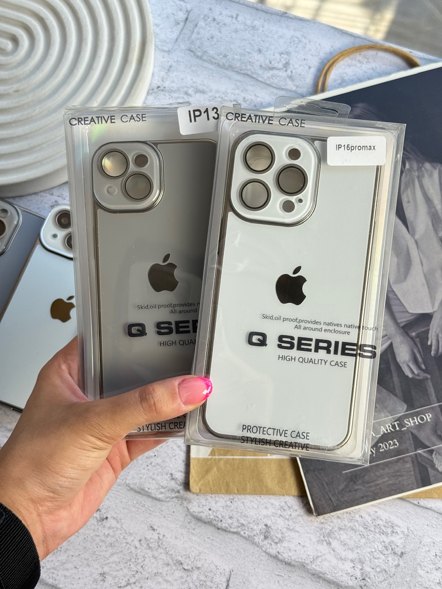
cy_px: 294
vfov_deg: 39.7
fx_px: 817
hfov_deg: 30.3
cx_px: 221
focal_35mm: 48
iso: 64
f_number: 1.78
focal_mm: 6.76
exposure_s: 1/822
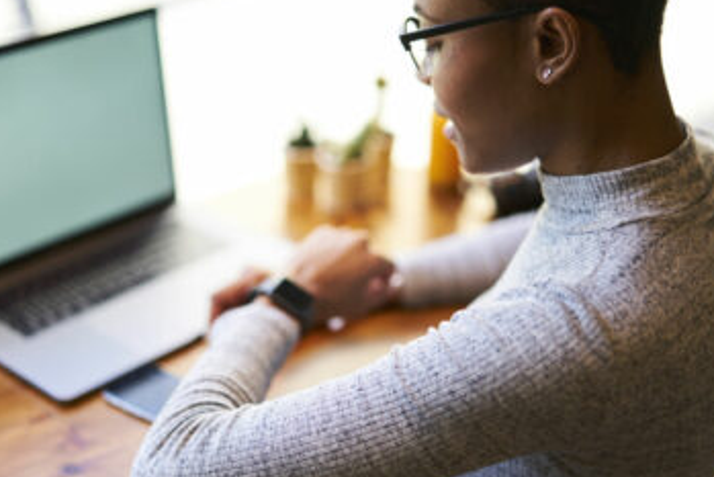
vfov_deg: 21.6
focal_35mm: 63
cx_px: 319
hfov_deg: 31.9
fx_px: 1250
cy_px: 232
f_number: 1.8
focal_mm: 55
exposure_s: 1/200
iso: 160
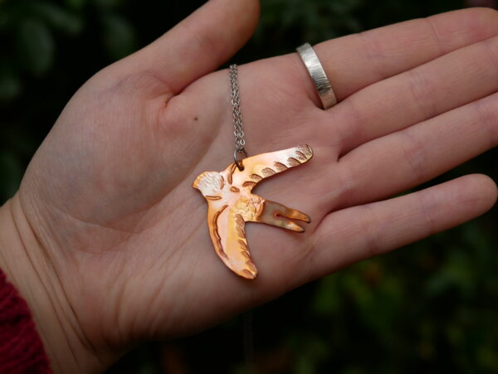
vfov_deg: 29.1
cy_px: 187
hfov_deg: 38.2
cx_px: 249
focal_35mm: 50
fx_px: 720
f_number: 3.2
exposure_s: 1/640
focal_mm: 25
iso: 200
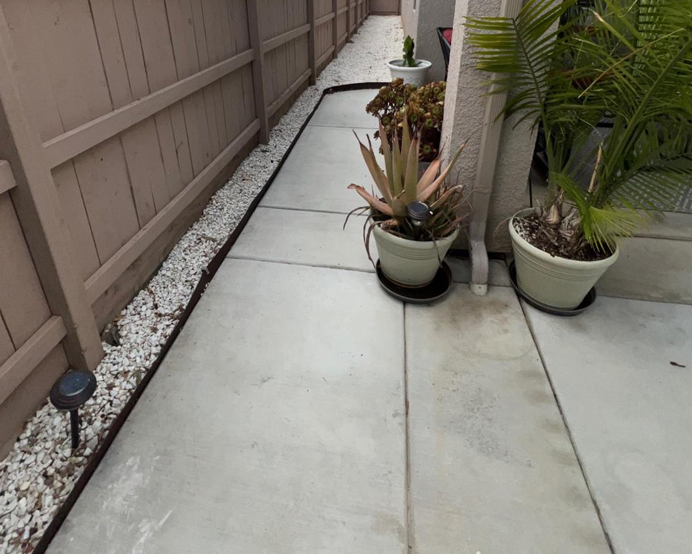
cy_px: 140
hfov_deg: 86.3
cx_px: 332
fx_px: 369
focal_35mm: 18
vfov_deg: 69.1
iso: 25
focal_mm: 1.57
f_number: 1.8
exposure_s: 1/1908
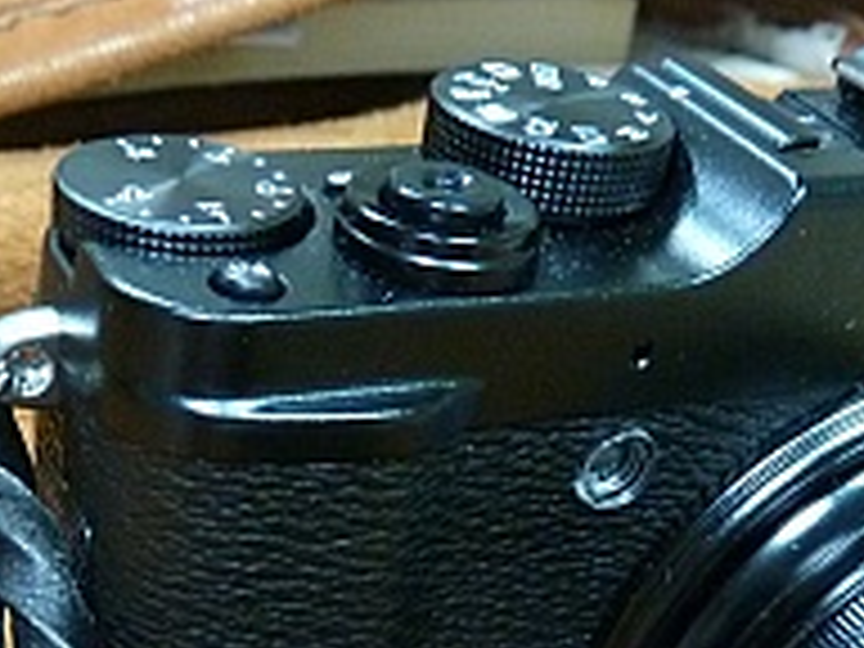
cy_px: 763
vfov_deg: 21.1
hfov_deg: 29.8
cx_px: 382
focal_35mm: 65
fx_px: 1622
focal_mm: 4.1
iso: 400
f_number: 3.3
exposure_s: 1/8
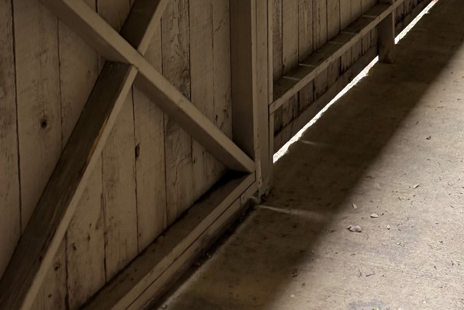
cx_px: 388
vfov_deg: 19.2
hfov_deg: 32.3
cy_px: -184
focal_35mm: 60
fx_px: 773
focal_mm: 6.76
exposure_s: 1/121
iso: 160
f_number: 1.78
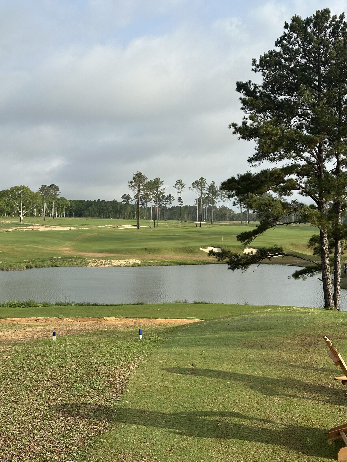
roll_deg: +0.0
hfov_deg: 30.3
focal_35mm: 48
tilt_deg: -1.0
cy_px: 231
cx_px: 174
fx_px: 642
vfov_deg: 39.7
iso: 64
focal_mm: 6.86
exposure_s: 1/3367
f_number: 1.78
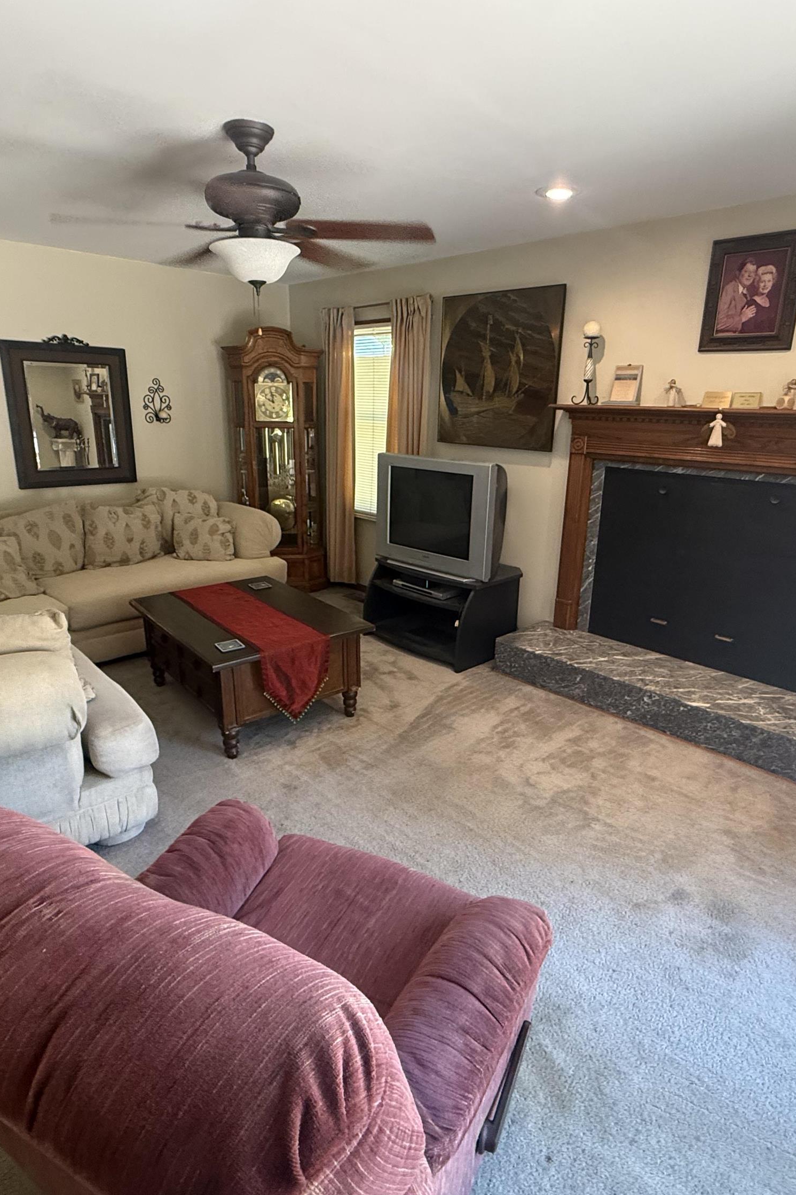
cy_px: 597
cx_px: 415
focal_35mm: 20
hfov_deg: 61.9
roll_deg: -0.9
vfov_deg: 84.0
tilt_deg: -16.1
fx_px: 663
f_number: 2.2
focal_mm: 2.22
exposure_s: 1/60
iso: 400
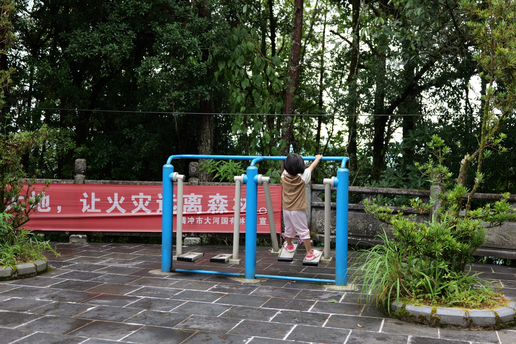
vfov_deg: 31.2
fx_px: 616
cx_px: 258
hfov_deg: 45.4
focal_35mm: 43
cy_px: 172
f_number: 2.8
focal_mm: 43
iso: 200
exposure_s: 1/200
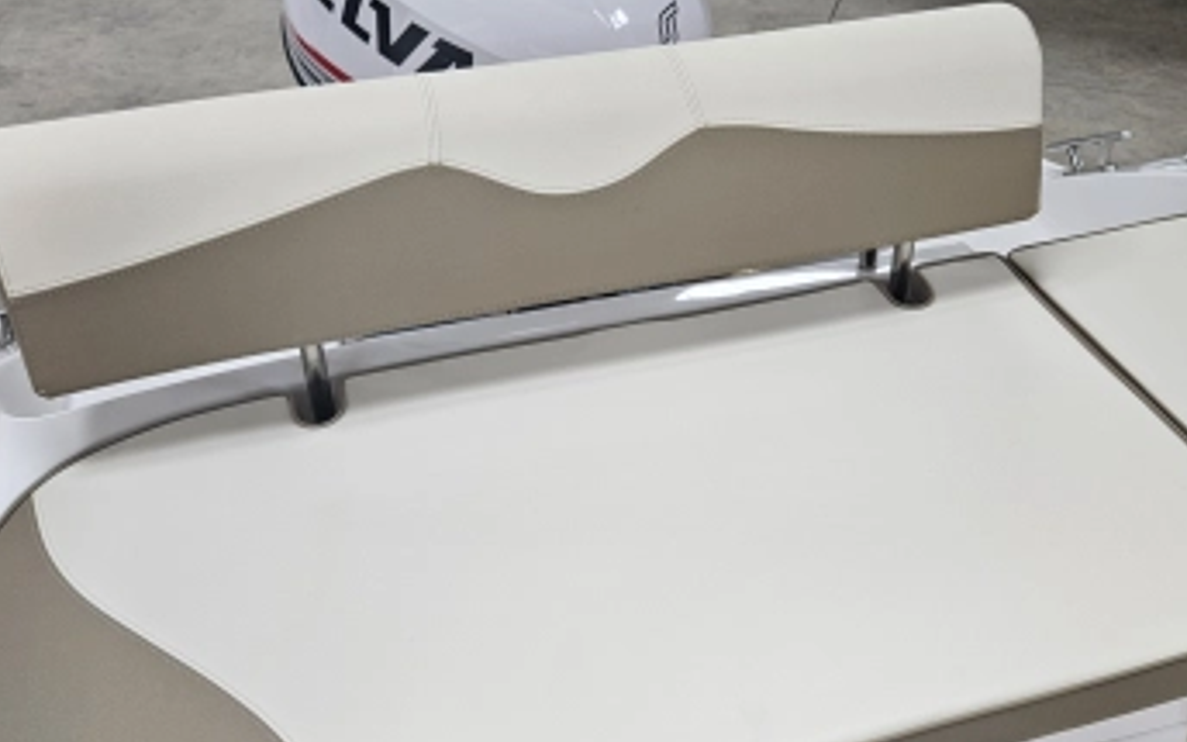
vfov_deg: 32.7
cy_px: 443
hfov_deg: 50.2
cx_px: 687
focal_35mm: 39
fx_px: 1262
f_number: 1.8
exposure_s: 1/100
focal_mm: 5.4
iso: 80
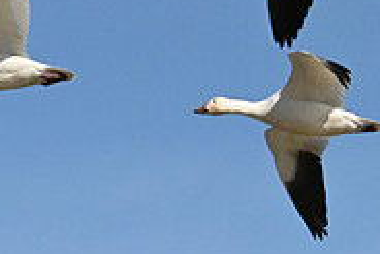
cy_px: 55
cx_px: 434
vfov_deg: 0.7
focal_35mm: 1887
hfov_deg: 1.1
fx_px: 19933
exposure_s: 1/8000
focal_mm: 600
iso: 6400
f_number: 18
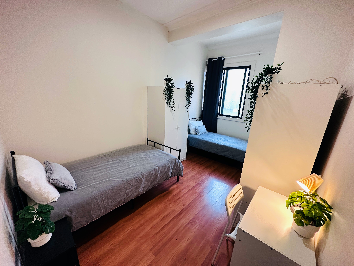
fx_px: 143
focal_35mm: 14
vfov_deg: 85.7
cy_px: 133
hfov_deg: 102.1
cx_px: 177
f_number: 2.2
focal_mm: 2.22
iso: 160
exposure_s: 1/50
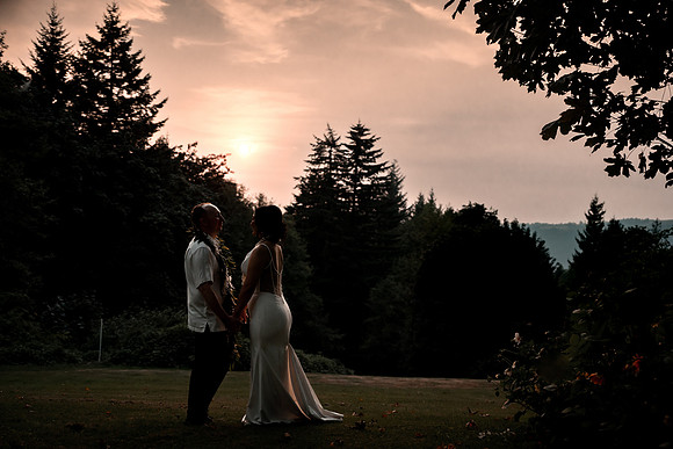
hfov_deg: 49.5
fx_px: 729
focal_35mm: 39
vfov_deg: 34.2
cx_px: 336
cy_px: 224
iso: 1250
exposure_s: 1/4000
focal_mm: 39
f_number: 2.8
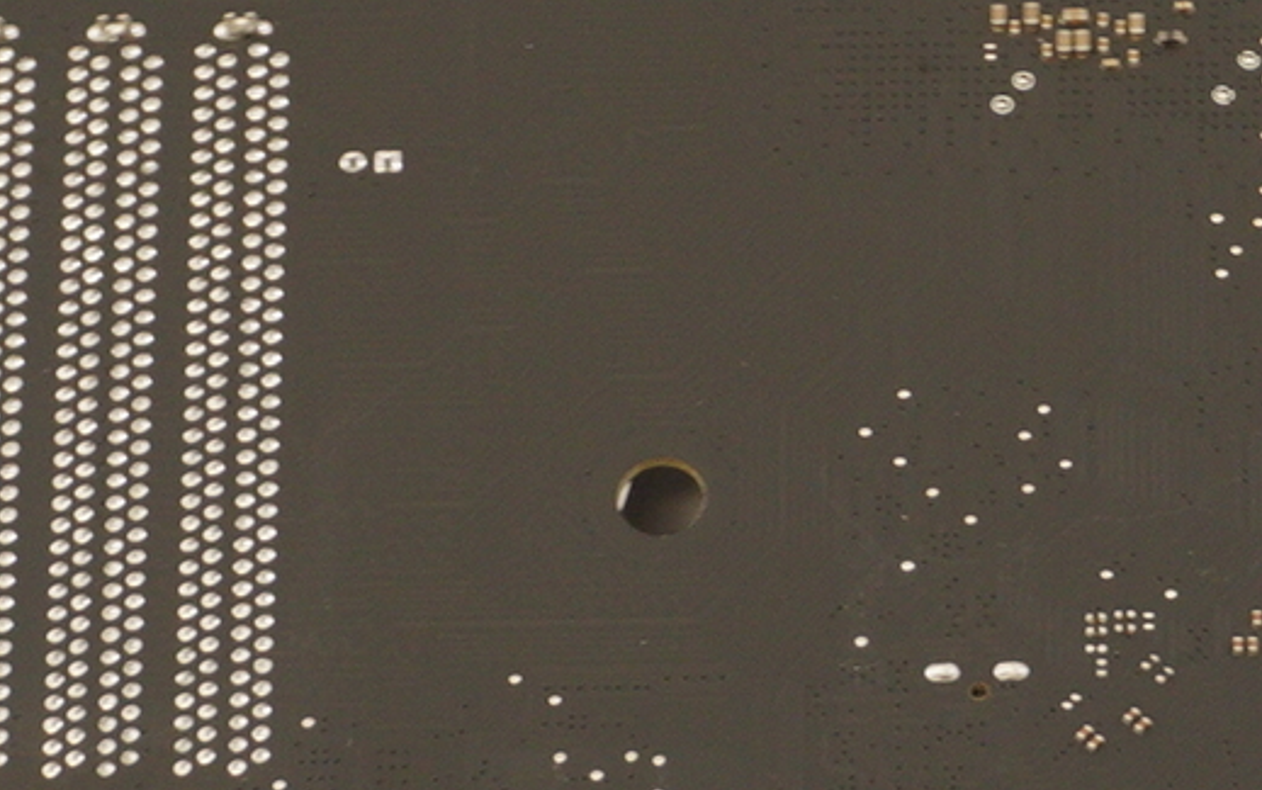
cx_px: 1170
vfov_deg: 5.3
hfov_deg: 8.4
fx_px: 8603
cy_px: 586
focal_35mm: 250
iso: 320
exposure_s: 1/13
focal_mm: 34
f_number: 5.6
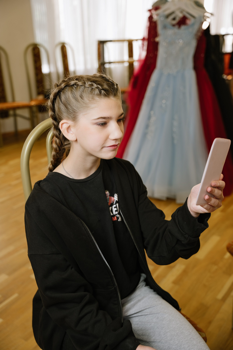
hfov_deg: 32.6
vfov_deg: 47.3
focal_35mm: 41
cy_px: 175
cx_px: 116
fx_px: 399
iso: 400
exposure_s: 1/160
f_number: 3.5
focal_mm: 41.1
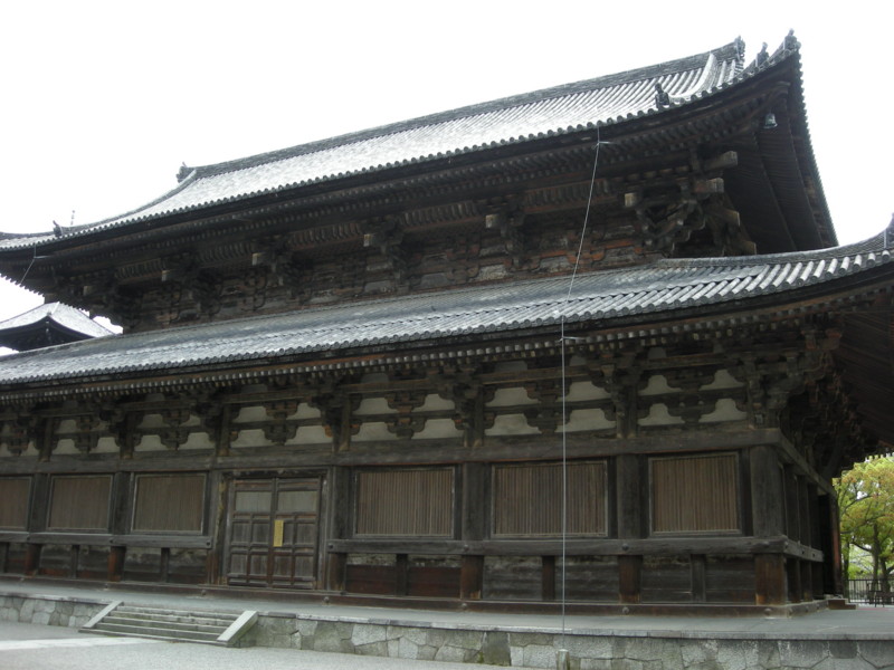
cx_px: 447
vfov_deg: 40.7
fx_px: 904
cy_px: 335
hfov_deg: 52.6
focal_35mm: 35
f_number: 2.8
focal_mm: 5.7
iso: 50
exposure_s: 1/250
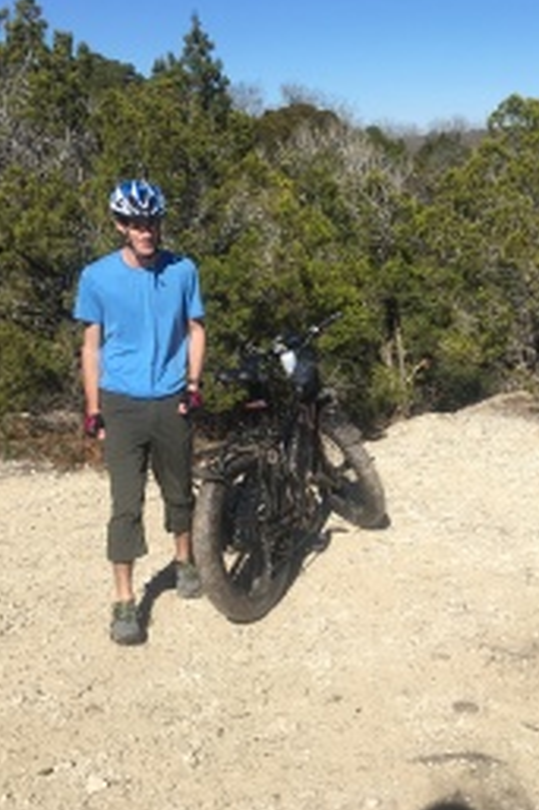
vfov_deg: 45.5
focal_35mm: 43
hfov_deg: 30.2
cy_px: 397
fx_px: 967
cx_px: 454
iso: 25
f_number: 2.2
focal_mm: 4.15
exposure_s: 1/1832
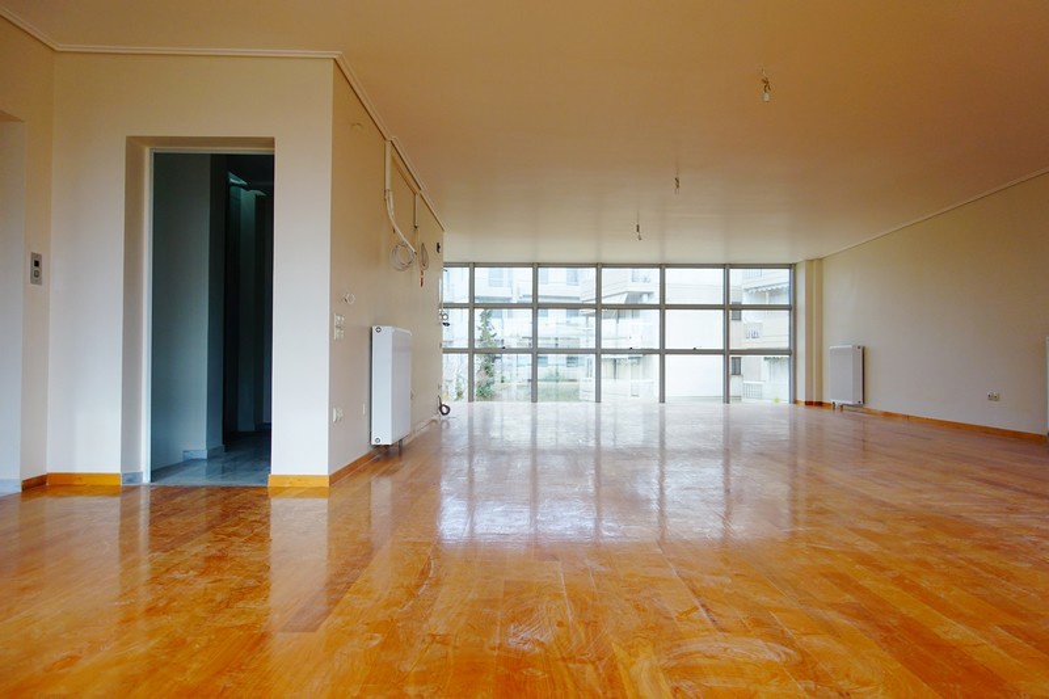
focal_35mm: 24
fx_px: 699
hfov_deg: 73.8
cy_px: 350
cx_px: 524
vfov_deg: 53.1
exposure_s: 1/30
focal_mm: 8.8
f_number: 2.2
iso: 125
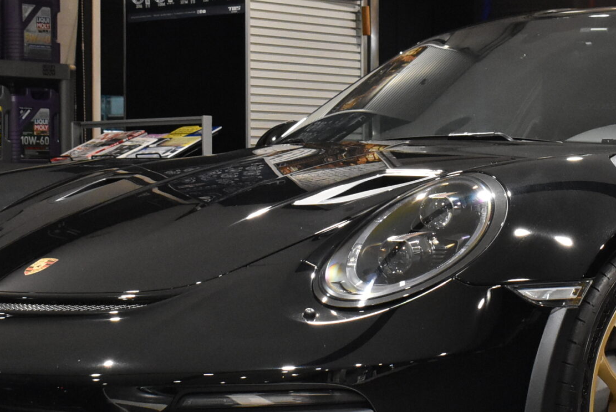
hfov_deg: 18.9
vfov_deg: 12.8
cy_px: 244
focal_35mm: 107
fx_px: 1835
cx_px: 459
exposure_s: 1/50
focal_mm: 31
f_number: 8
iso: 3200
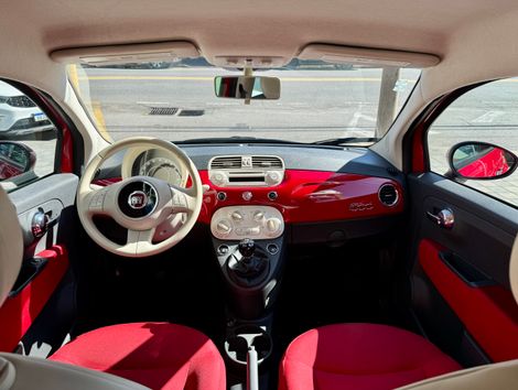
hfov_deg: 71.5
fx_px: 360
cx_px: 259
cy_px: 195
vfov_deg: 56.9
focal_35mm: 24
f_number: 1.78
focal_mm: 6.76
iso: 80
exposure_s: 1/1172
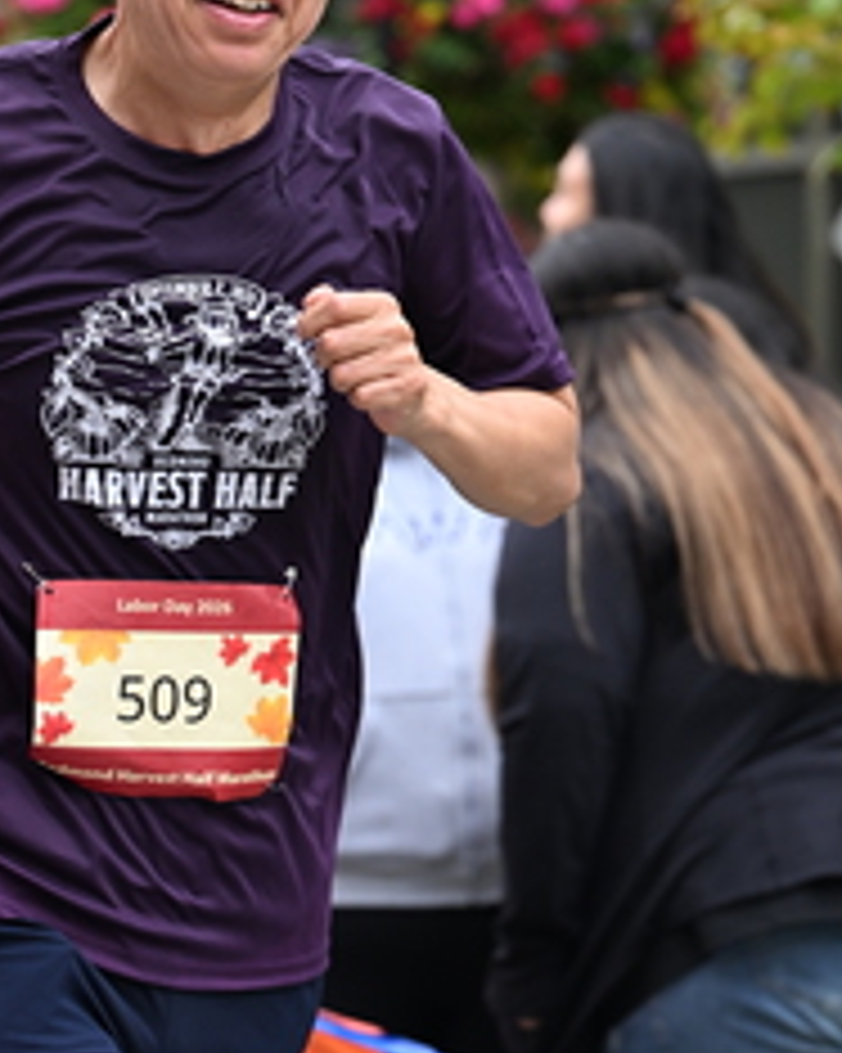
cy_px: 382
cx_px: 430
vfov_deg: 12.0
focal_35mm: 161
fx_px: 5018
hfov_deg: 9.6
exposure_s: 1/2000
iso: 800
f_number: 2.8
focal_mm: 73
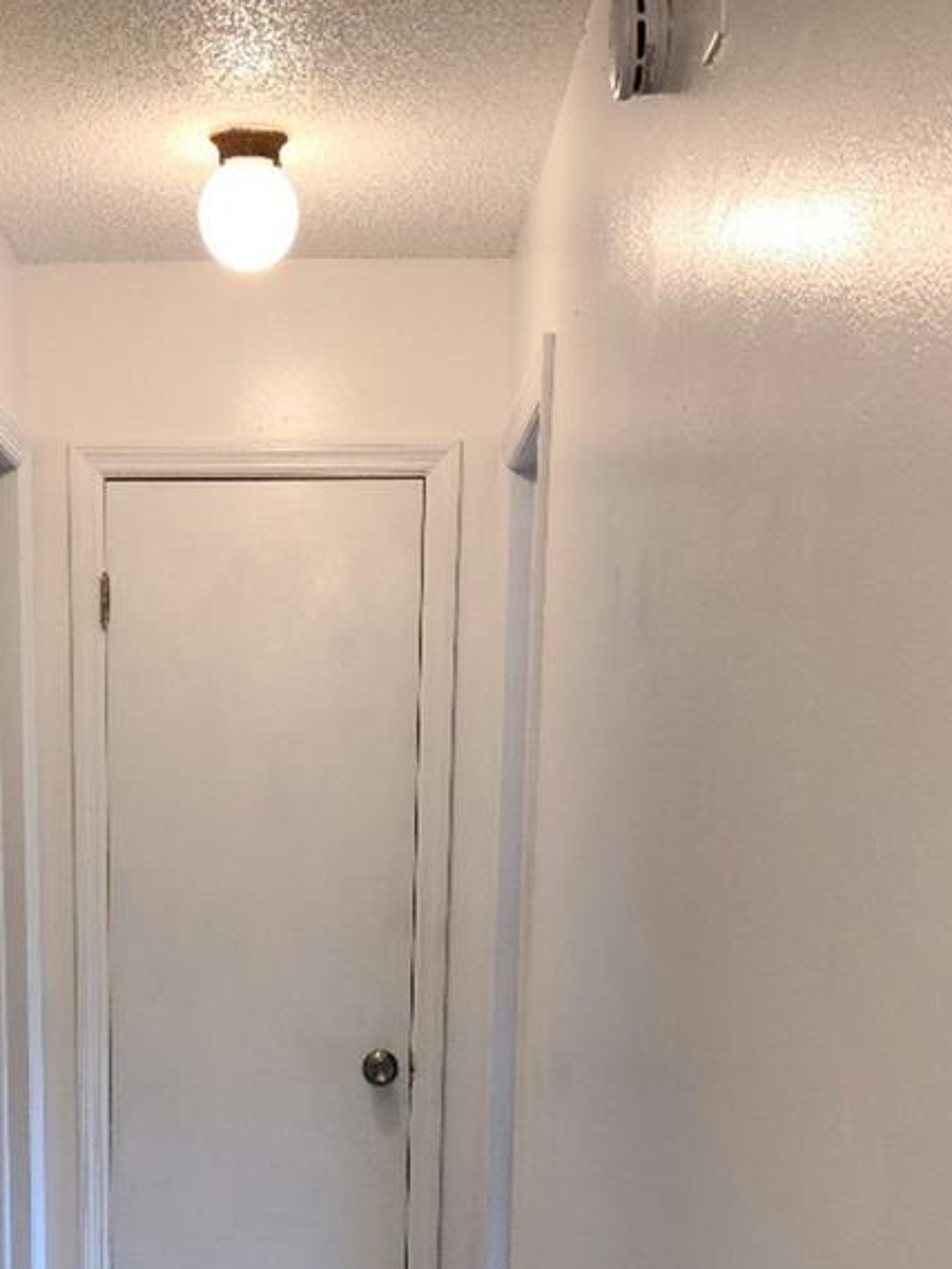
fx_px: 2163
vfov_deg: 30.8
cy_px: 1209
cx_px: 239
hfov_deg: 24.6
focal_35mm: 59
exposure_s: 1/60.2
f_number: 2
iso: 125
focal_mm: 5.9
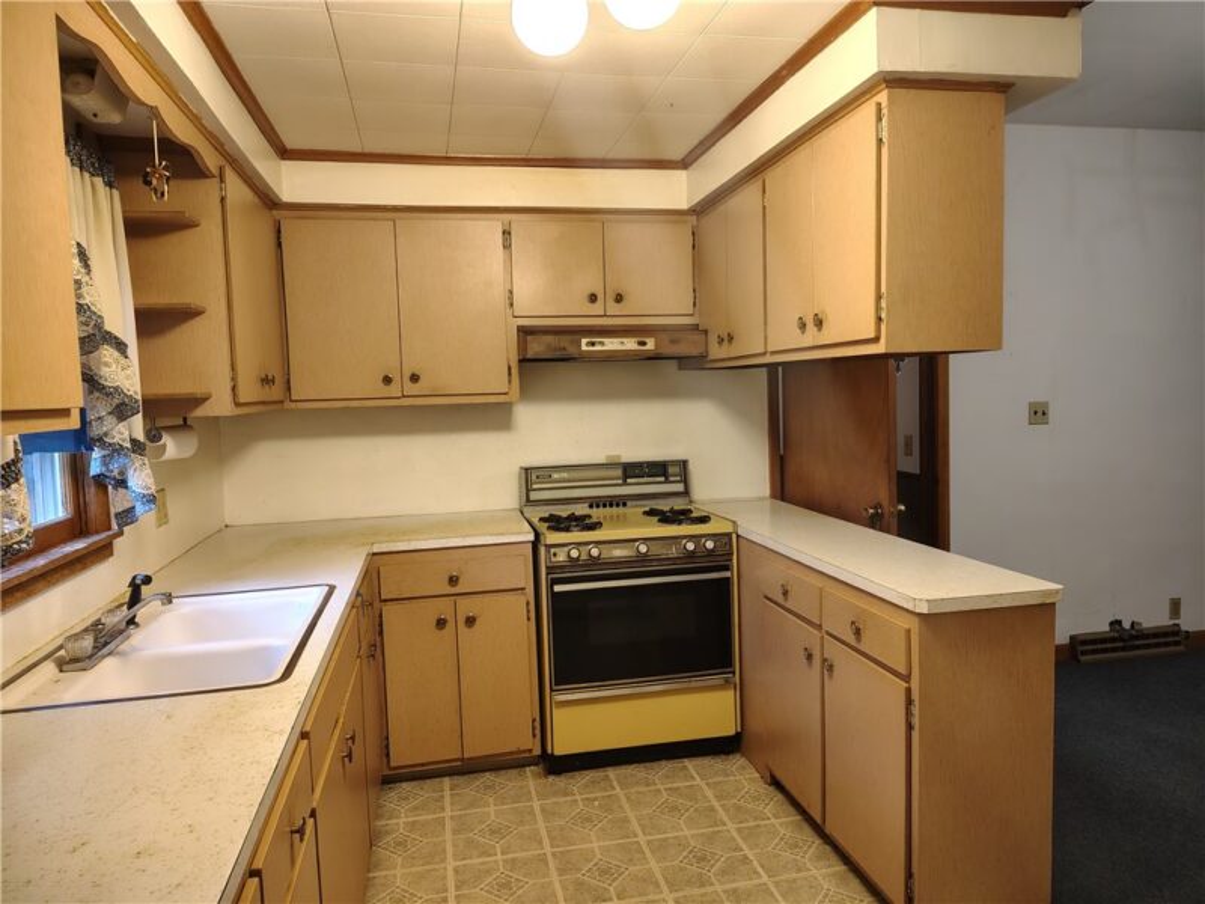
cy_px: 452
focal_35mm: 24
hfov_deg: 71.6
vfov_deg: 56.8
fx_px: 835
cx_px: 602
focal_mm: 5.56
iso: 863
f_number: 1.8
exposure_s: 1/60
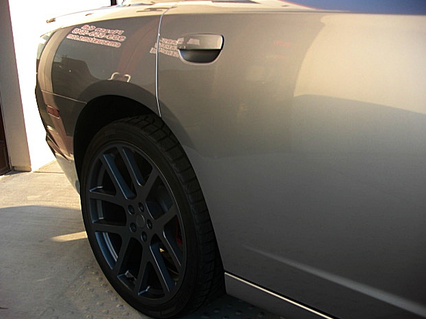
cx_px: 209
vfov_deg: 38.7
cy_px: 161
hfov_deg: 50.1
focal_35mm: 37
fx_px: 455
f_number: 2.8
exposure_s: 1/125
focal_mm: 6.3
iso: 50
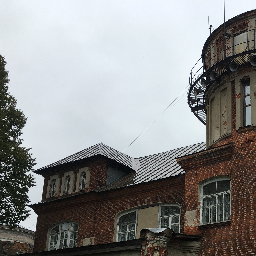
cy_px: 188
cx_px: 232
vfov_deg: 32.8
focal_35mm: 51
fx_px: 427
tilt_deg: +19.0
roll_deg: +0.3
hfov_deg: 31.7
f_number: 2.2
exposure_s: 1/447
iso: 25
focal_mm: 4.15
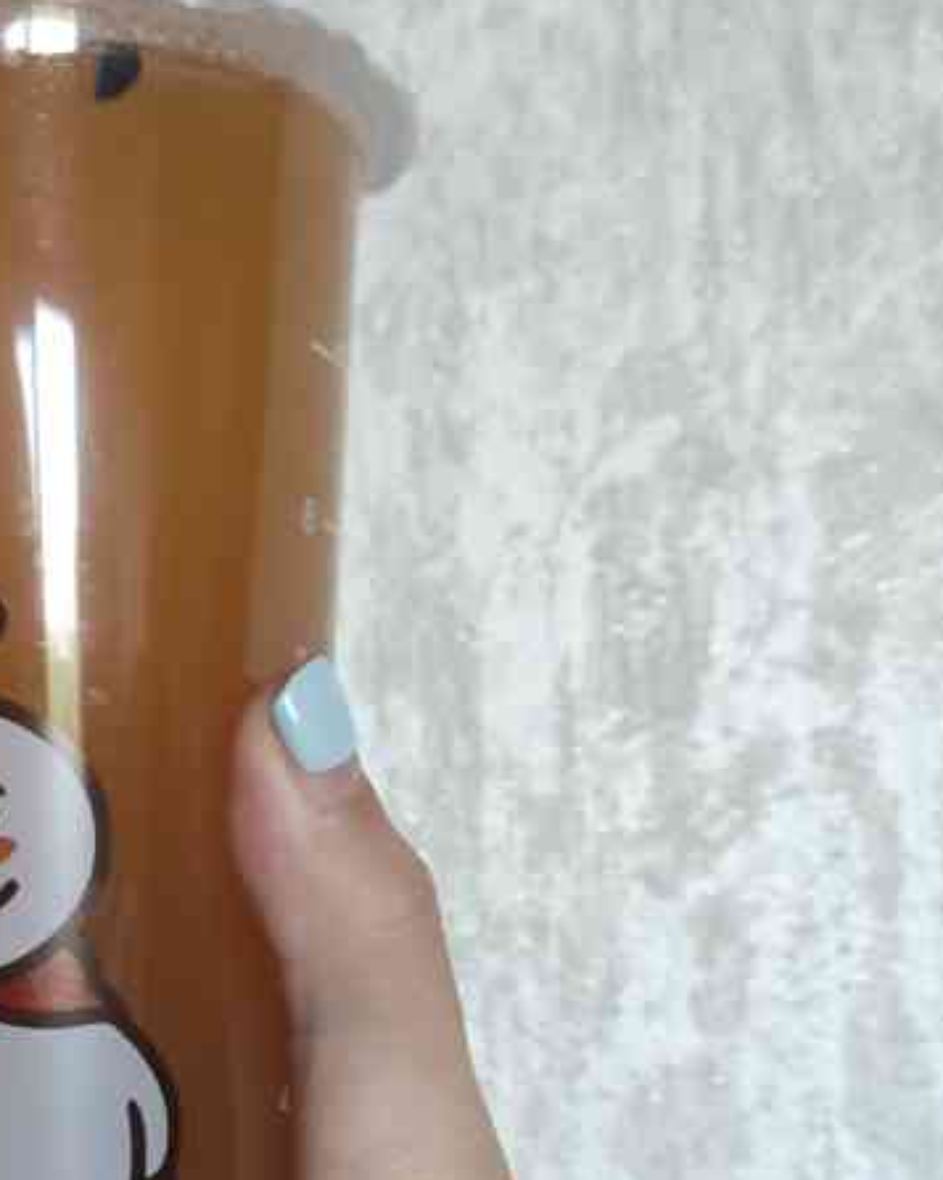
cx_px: 132
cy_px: 923
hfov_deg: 27.7
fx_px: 1851
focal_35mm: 53
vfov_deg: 34.4
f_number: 1.75
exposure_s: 1/33
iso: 1393
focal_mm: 4.77
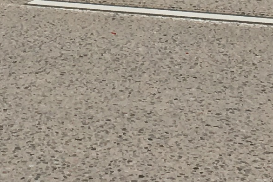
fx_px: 1570
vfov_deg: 6.4
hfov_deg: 9.9
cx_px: 102
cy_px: -247
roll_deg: +1.5
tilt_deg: +2.0
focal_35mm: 207
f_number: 2.2
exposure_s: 1/516
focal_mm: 4.15
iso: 25
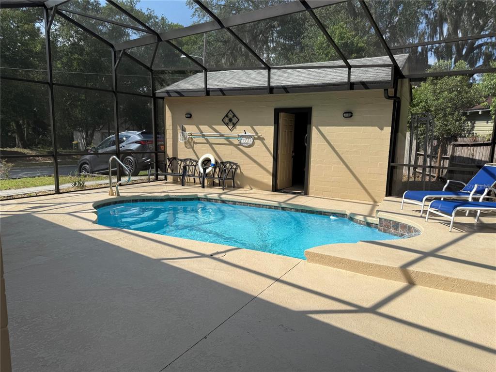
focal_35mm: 24
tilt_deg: -8.7
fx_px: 344
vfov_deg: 56.8
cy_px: 186
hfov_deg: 71.6
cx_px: 248
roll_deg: -1.4
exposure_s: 1/3953
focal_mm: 6.76
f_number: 1.78
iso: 80
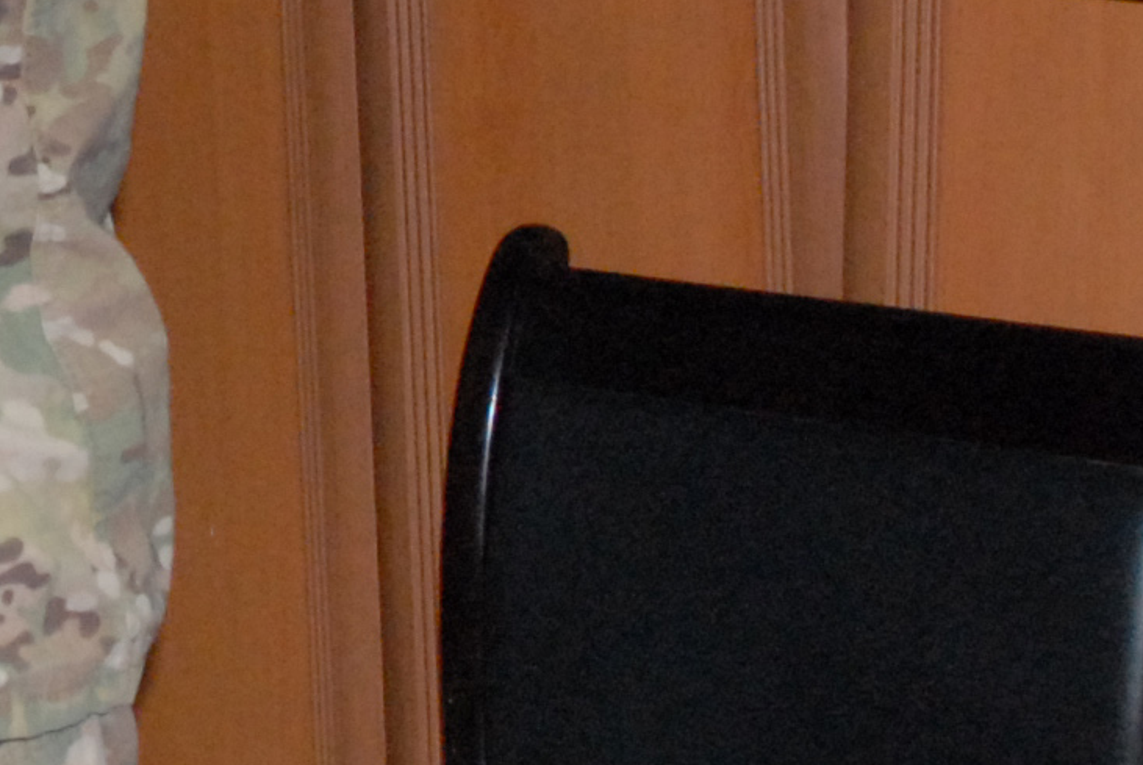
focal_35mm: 143
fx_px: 4545
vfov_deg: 9.5
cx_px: -539
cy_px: -106
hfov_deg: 13.5
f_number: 5
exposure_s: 1/60
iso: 1000
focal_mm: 18
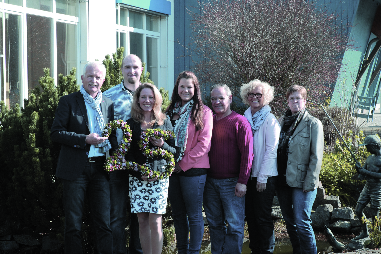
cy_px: 126
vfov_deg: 17.3
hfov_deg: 25.7
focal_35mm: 79
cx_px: 189
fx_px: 836
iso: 100
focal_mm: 52
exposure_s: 1/160
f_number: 6.3
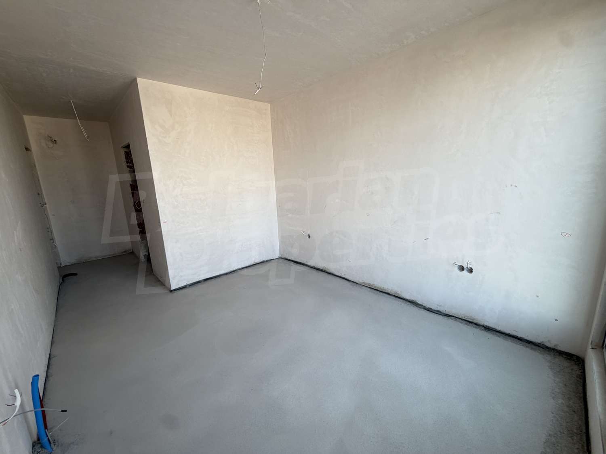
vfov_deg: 85.7
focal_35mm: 14
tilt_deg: -11.4
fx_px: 245
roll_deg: +1.9
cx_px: 303
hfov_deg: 102.1
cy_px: 227
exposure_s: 1/121
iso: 80
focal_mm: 2.22
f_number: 2.2
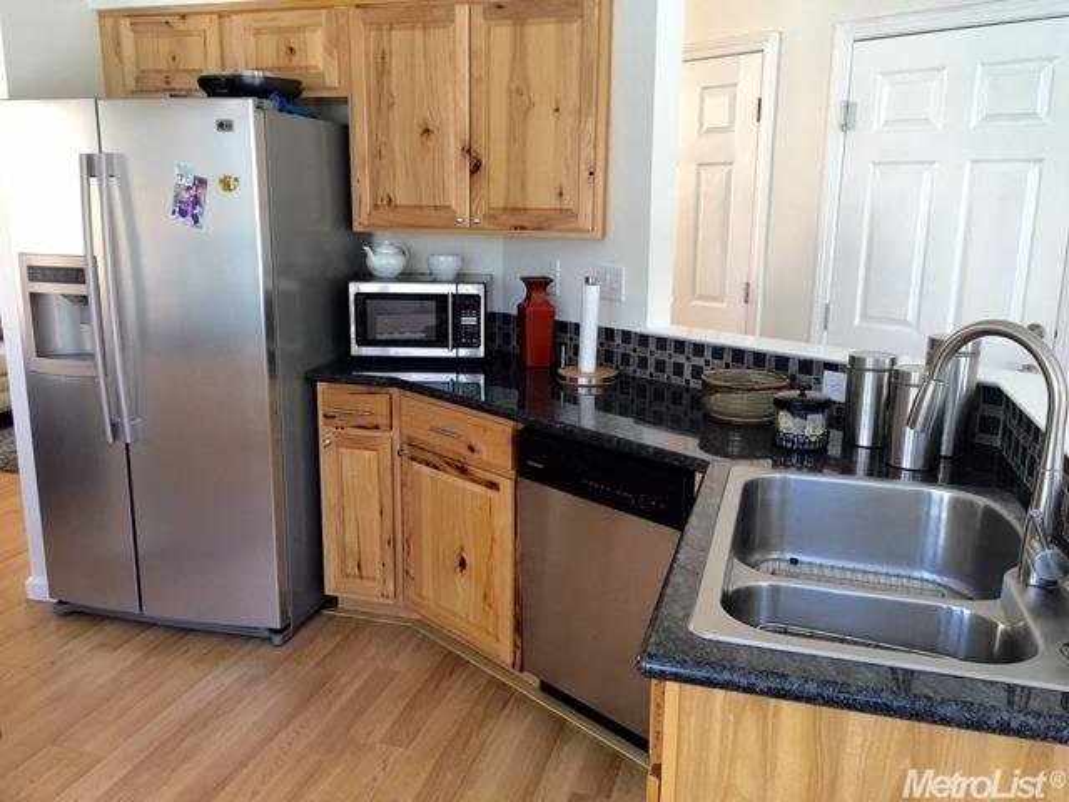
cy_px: 401
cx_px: 534
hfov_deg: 61.7
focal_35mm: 29
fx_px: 896
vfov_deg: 48.2
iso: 32
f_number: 2.2
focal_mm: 4.15
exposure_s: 1/30
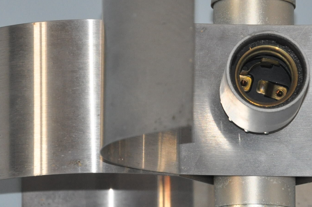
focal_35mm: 373
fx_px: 3230
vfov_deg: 3.7
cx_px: 213
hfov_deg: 5.5
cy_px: 90
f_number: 5.6
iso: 800
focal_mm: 105
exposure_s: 1/60
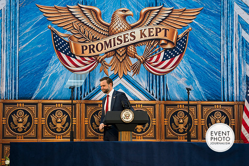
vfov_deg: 14.1
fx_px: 671
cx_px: 124
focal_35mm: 97
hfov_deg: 21.0
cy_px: 83
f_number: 2.8
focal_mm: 65
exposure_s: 1/320
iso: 320
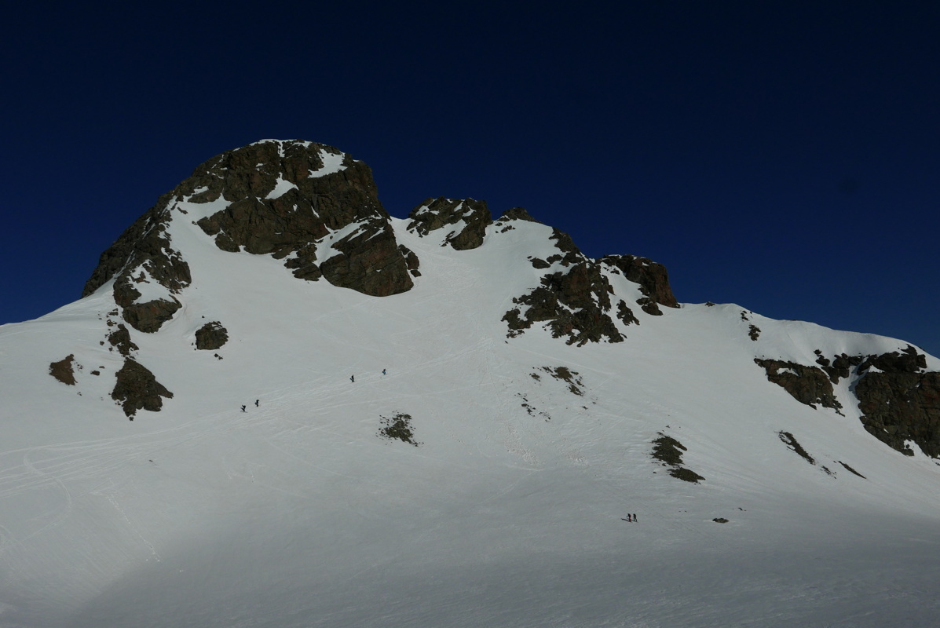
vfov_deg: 42.4
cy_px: 314
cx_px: 470
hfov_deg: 60.2
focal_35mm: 31
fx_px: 810
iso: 200
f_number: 5.6
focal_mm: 13.9
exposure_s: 1/8000
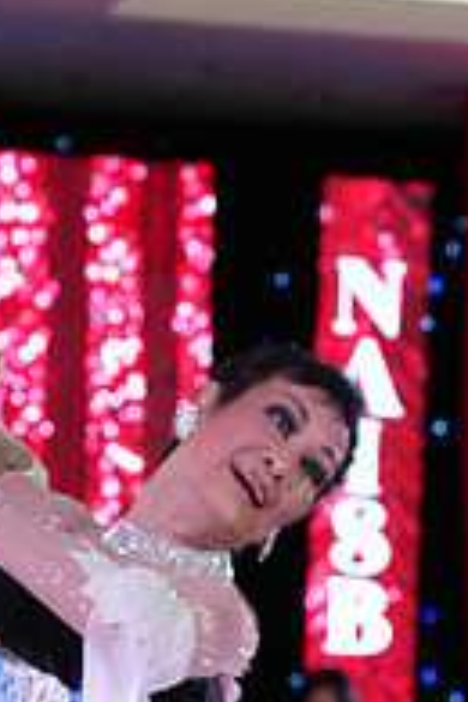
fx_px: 3763
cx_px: 297
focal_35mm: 193
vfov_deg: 10.5
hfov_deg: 7.1
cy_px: 857
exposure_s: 1/250
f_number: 5
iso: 3200
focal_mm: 65
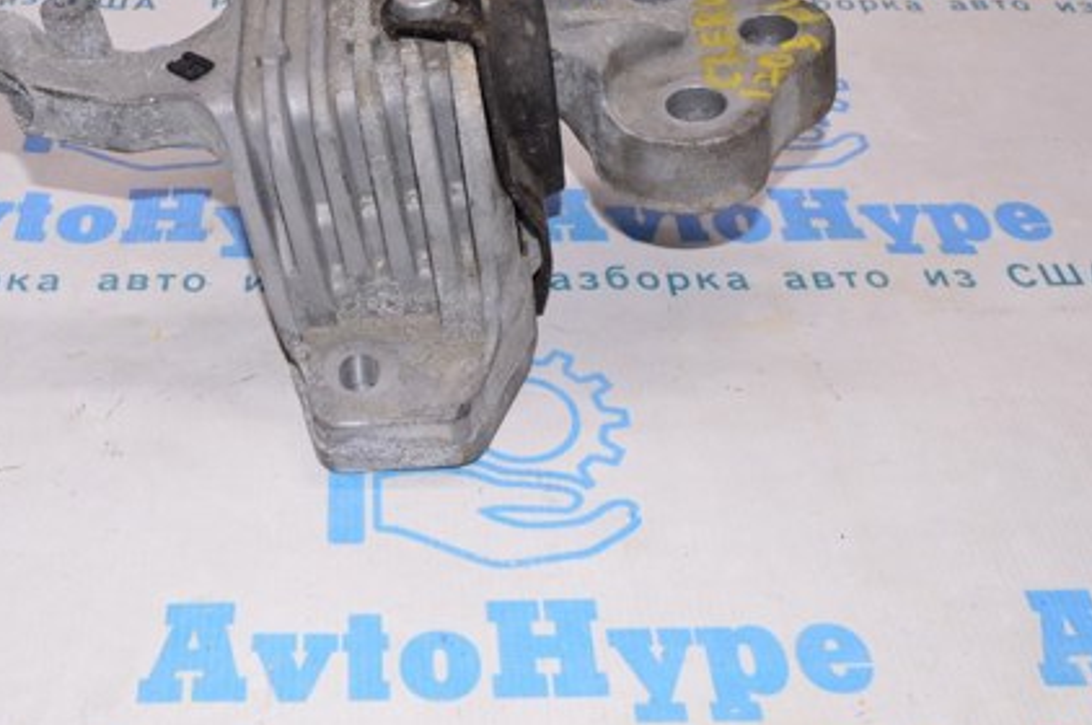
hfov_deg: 41.0
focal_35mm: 48
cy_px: 229
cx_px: 399
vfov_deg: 27.9
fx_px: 1446
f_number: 8
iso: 1600
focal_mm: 21
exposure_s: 1/200
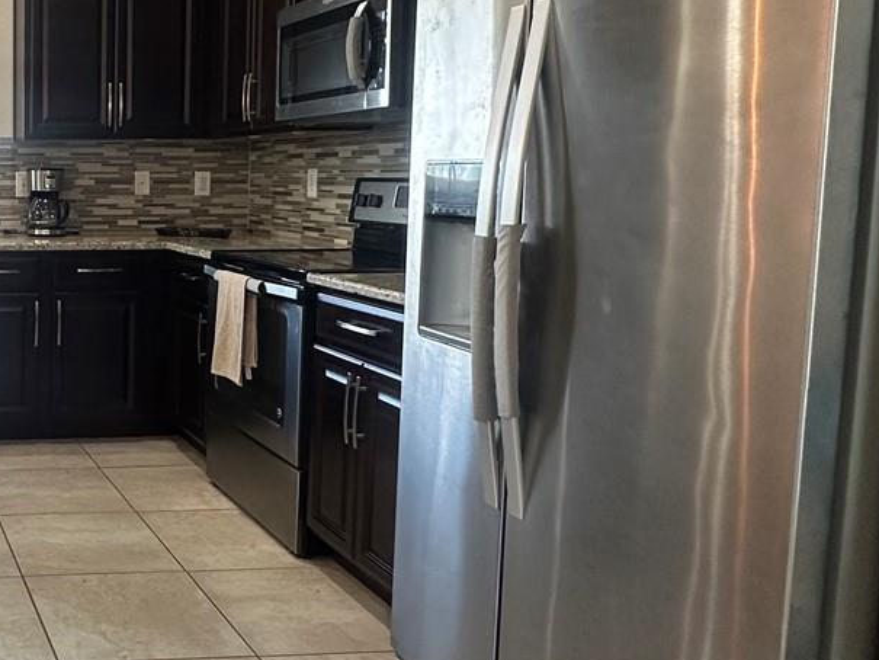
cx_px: -84
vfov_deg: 38.5
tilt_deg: -4.9
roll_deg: +0.4
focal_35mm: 37
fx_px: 940
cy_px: 263
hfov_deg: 40.6
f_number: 2.2
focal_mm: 2.22
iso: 160
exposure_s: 1/60
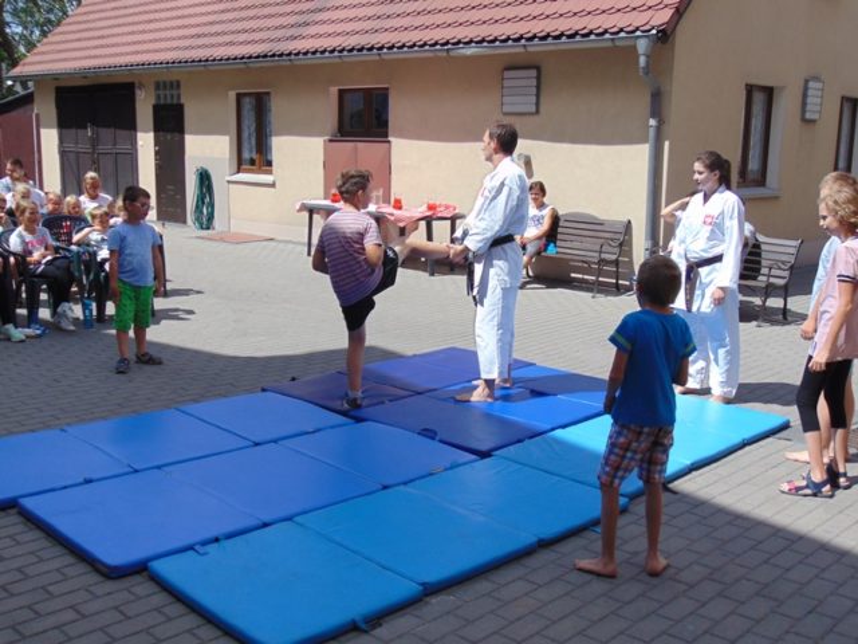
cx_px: 429
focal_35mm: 39
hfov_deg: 47.9
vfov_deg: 36.8
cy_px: 322
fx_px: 967
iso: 80
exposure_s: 1/800
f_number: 3.3
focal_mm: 6.9
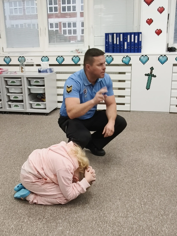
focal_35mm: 23
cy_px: 118
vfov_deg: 73.9
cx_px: 88
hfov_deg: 58.9
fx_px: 157
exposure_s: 1/50
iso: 125
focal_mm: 1.91
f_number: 2.2
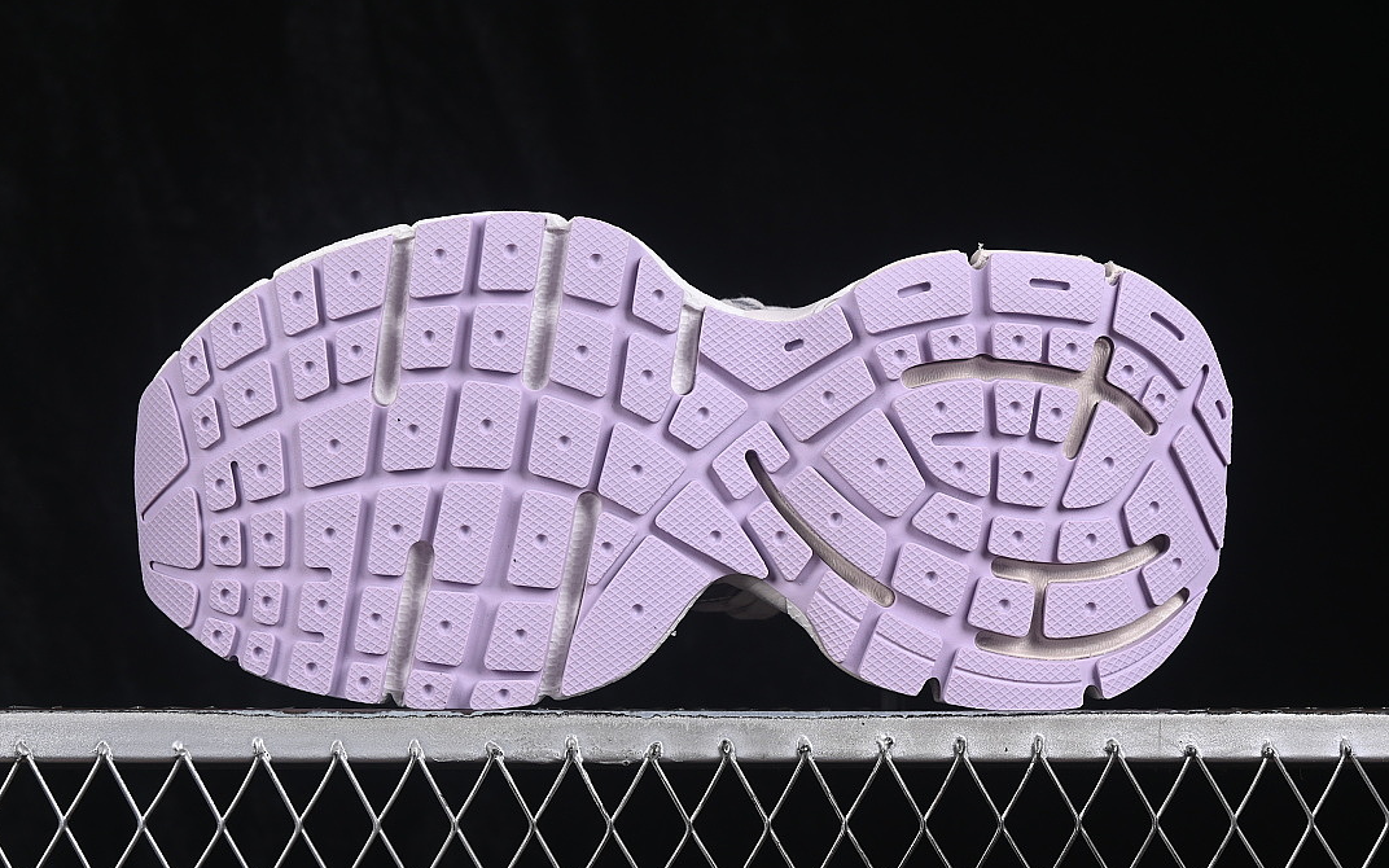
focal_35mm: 77
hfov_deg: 26.8
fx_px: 2915
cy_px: 420
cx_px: 692
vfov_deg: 16.9
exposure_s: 1/80
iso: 160
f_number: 8
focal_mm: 50
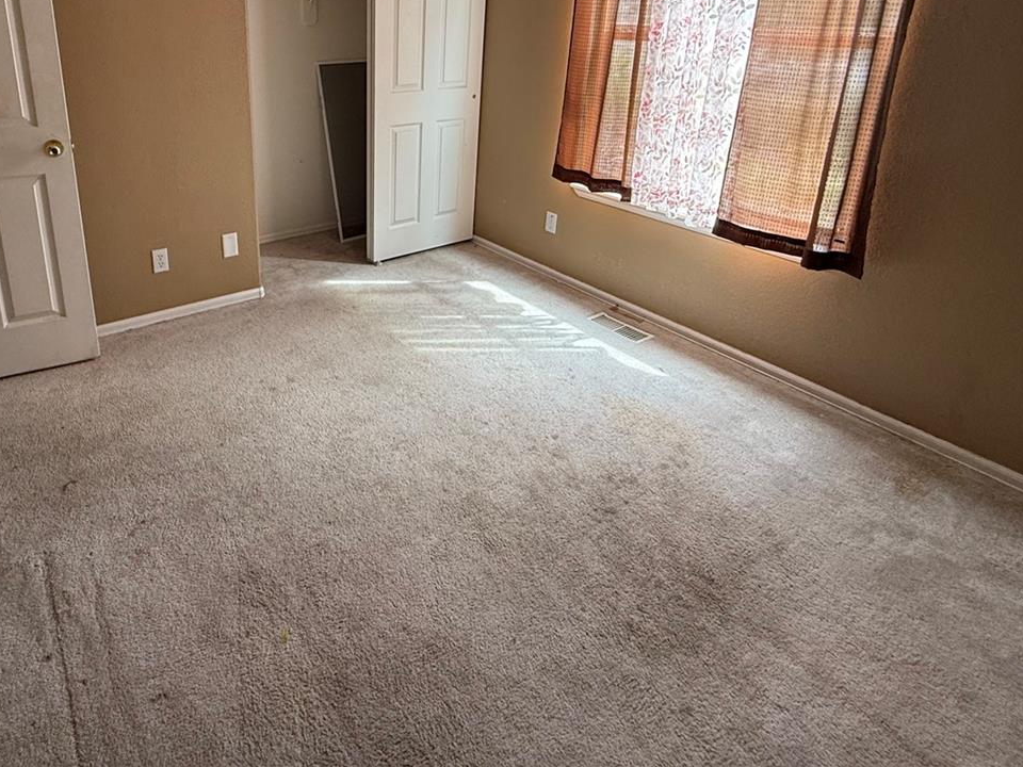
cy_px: 193
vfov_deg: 60.0
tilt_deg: -15.2
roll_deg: +0.3
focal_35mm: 21
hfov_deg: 77.0
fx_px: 621
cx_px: 361
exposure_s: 1/99
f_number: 2.2
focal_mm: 2.22
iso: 200
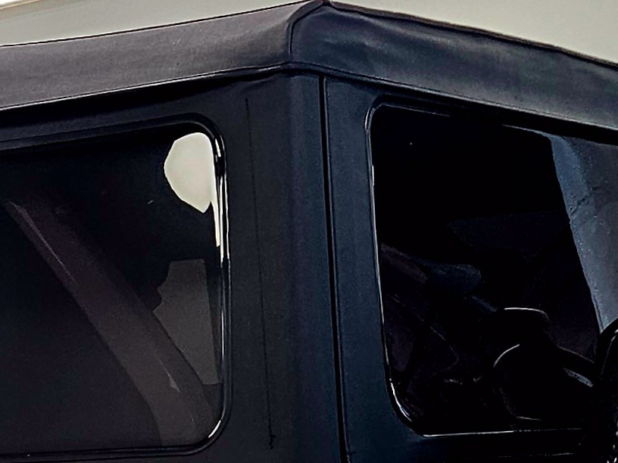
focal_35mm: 77
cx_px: -73
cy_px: 615
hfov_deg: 23.6
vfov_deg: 17.8
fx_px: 1375
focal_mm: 5.4
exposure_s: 1/120
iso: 160
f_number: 1.8
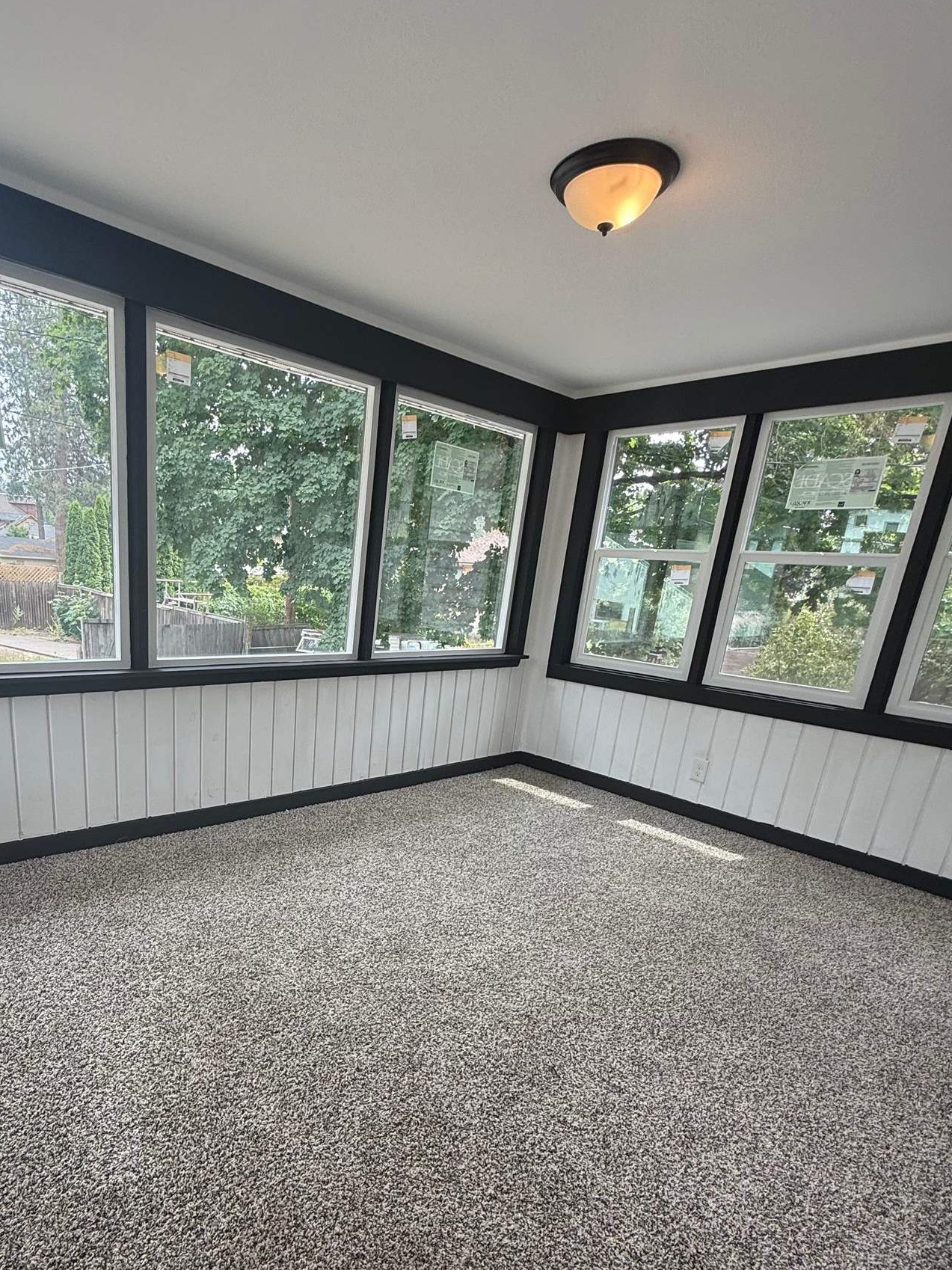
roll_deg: -4.7
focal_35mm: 19
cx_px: 320
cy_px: 785
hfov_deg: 66.9
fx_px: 697
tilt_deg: -19.4
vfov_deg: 83.2
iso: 40
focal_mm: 2.22
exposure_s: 1/99
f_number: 2.2
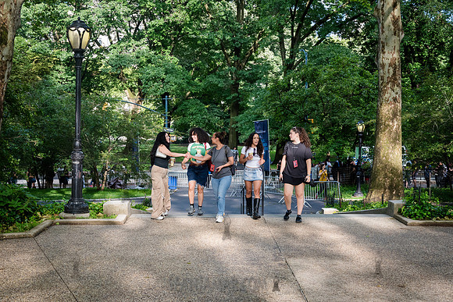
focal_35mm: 49
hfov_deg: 40.1
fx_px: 620
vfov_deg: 27.4
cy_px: 172
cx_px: 206
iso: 1000
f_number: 4.5
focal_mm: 40
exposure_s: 1/800
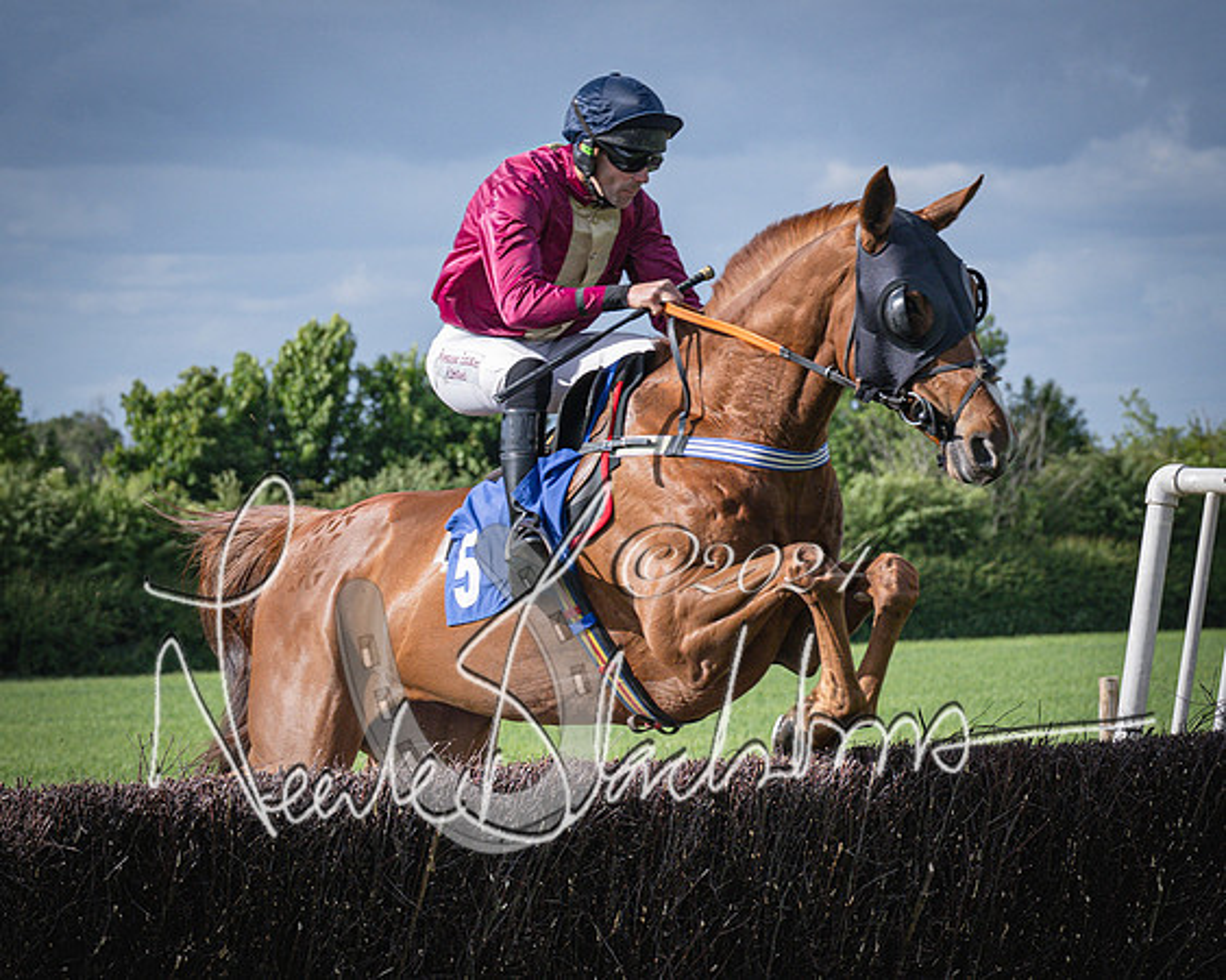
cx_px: 180
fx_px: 7012
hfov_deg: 10.0
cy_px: 760
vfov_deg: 8.0
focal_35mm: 193
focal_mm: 70
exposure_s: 1/1600
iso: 200
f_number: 4.5
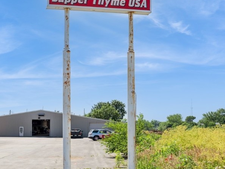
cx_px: 78
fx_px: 364
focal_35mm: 56
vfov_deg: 25.6
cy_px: 31
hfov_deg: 34.1
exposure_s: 1/400
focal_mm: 30
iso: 200
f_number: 8
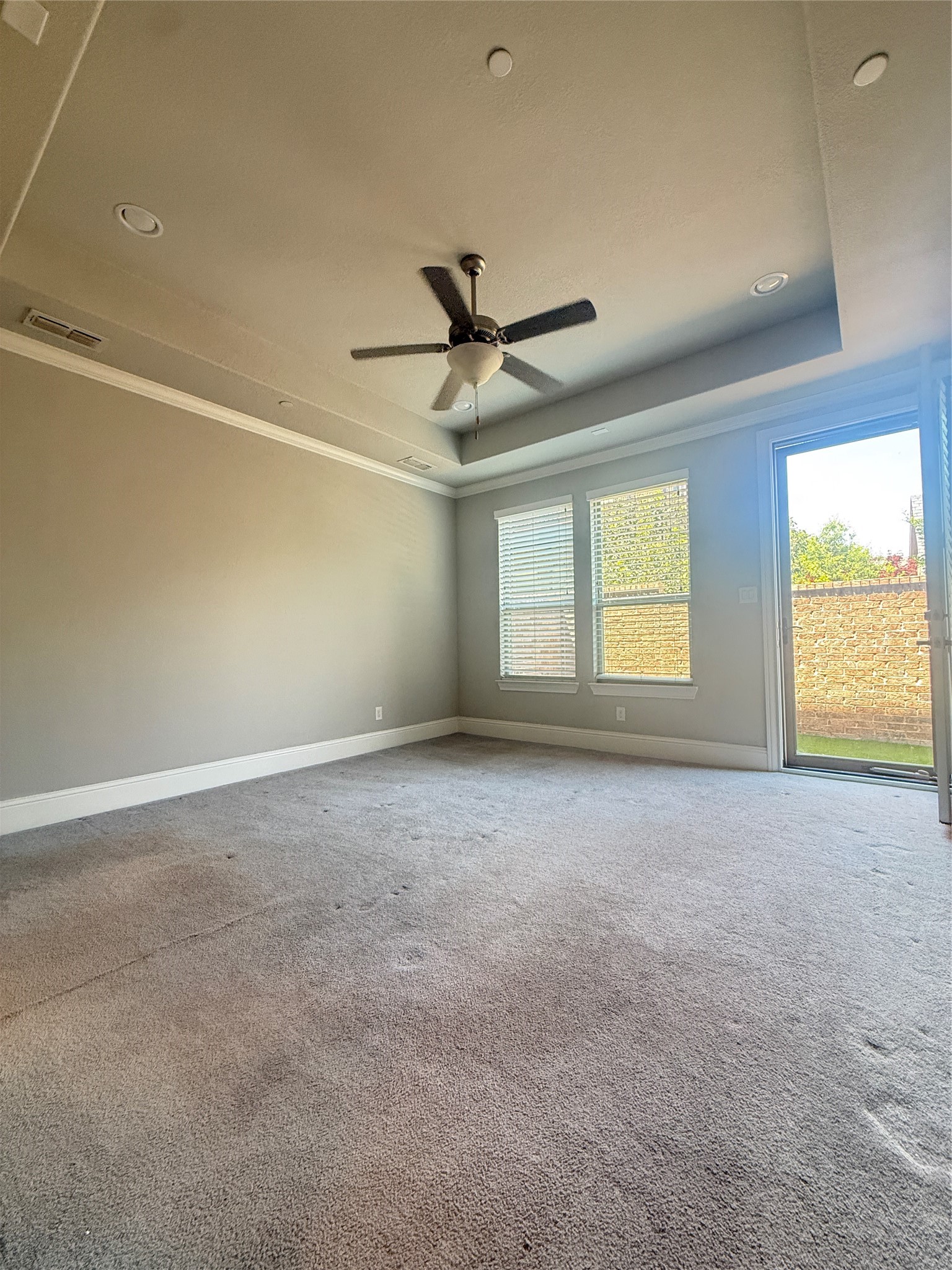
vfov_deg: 102.1
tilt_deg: +1.9
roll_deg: +0.5
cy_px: 635
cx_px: 476
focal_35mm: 14
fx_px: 513
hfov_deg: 85.7
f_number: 2.2
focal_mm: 2.22
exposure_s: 1/120
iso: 400
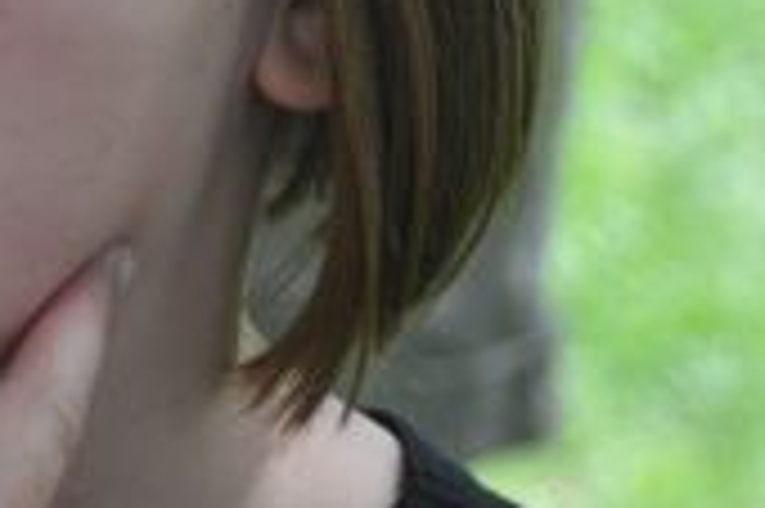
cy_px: -223
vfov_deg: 2.5
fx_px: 11761
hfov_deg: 3.7
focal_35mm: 554
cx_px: -446
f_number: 4.5
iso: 400
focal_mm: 98
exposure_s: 1/250
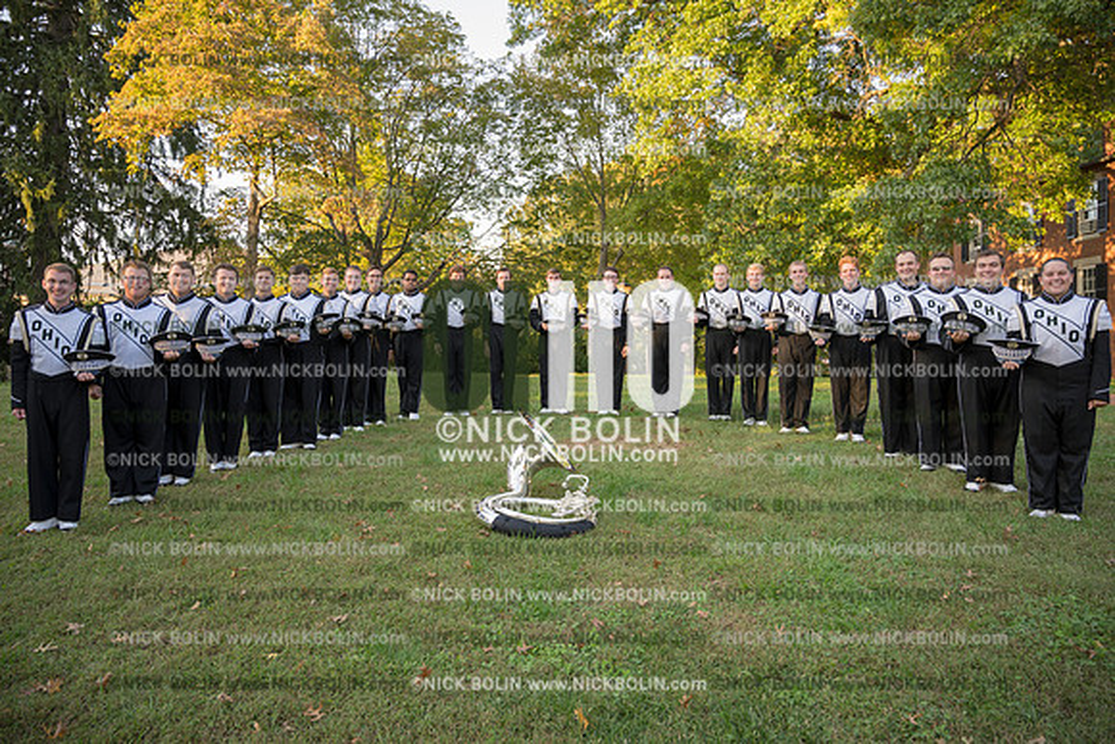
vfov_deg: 51.9
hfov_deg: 72.2
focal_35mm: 25
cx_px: 555
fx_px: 765
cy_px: 361
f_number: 4
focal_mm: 24
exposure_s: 1/80
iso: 125
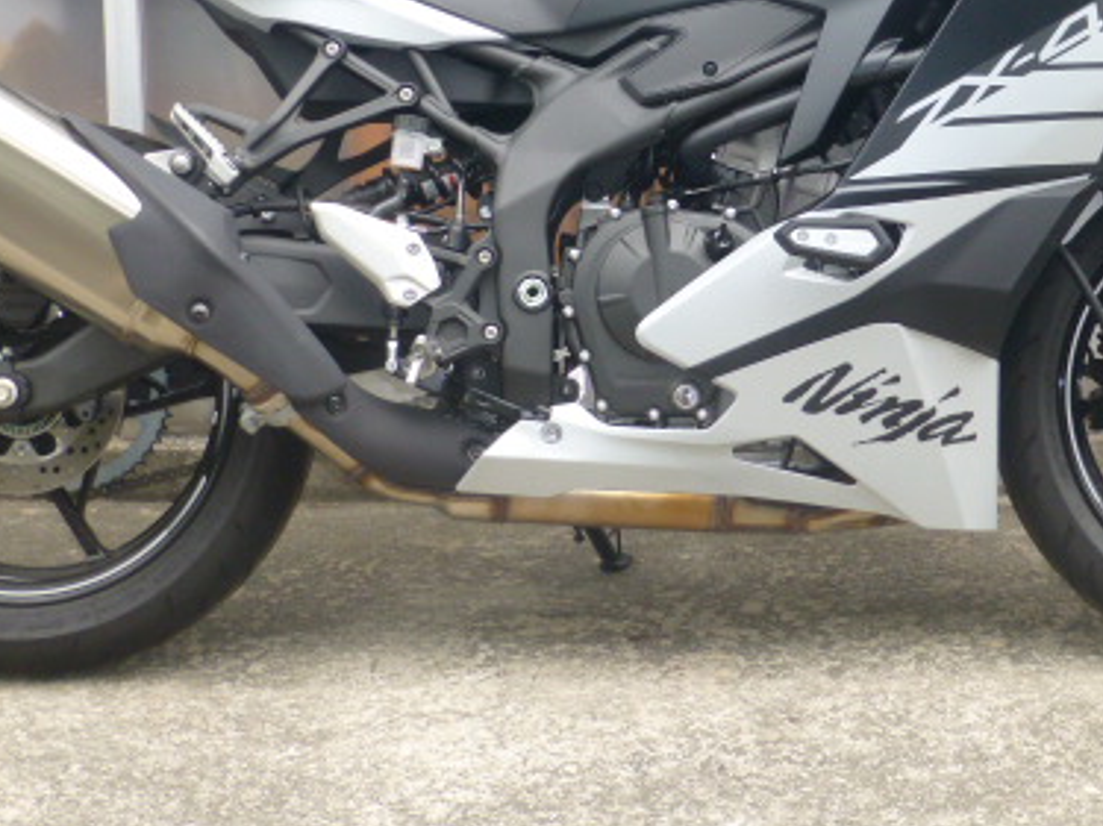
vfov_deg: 24.8
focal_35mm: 58
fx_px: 1848
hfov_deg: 33.2
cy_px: 153
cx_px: 644
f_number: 3.7
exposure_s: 1/60
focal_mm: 6.1
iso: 160
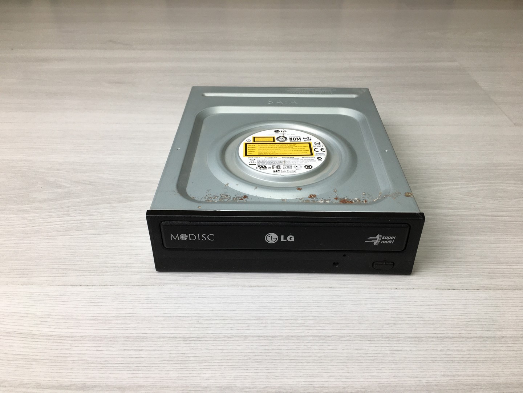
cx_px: 262
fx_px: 438
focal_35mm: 29
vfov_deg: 48.2
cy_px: 196
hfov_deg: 61.7
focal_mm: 4.15
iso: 32
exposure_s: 1/100
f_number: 2.2
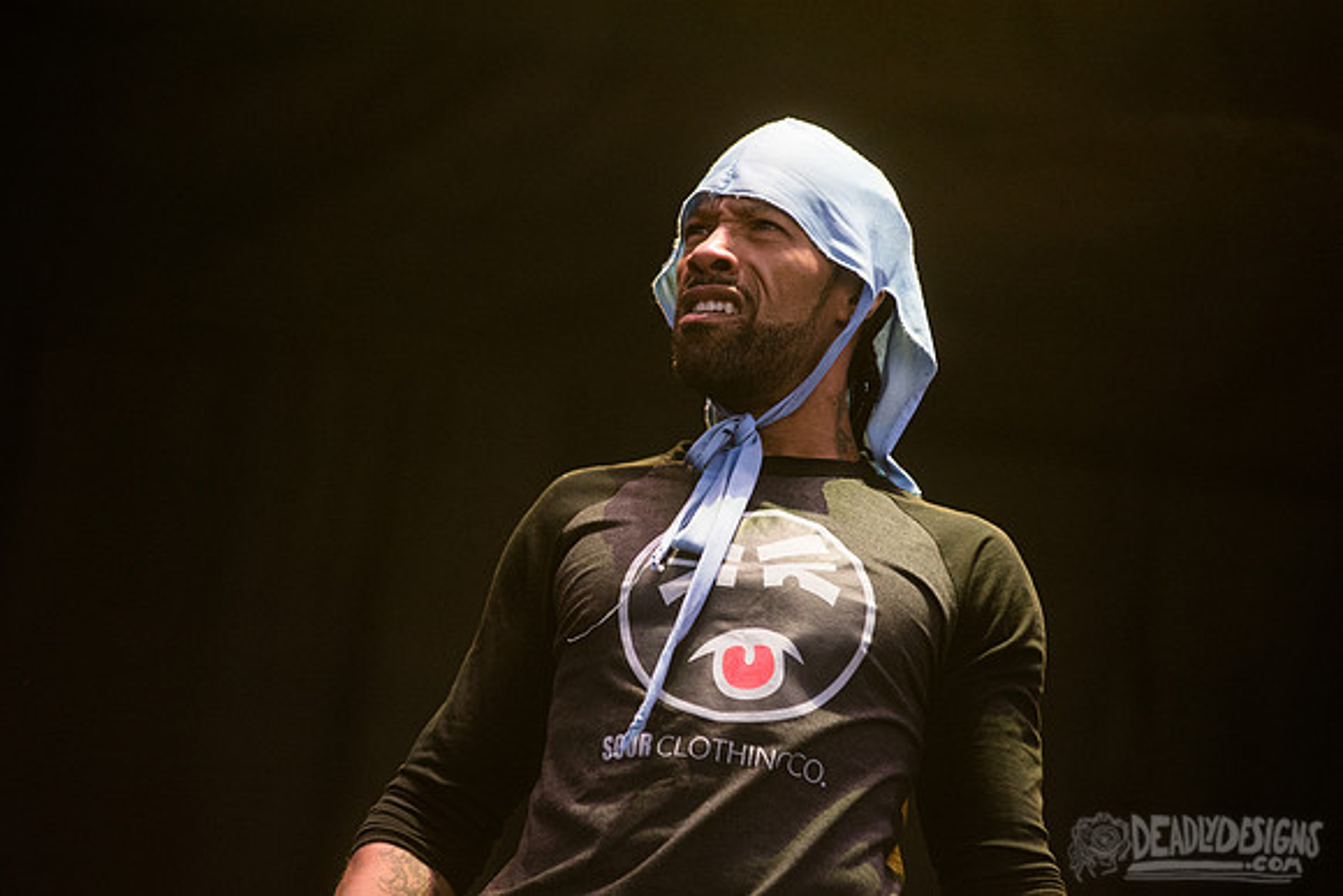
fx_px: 5970
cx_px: 672
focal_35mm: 160
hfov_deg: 12.8
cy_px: 448
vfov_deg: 8.6
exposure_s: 1/320
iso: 1600
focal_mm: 160
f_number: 4
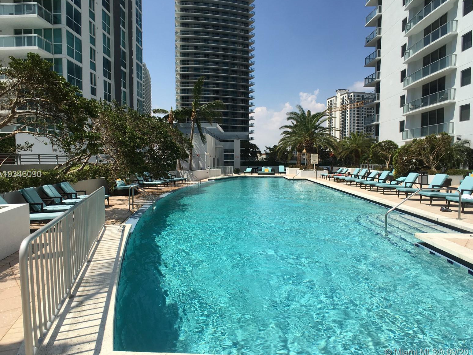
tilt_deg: -2.7
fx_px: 410
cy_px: 175
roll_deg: -0.4
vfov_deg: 46.8
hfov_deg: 60.0
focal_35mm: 30
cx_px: 240
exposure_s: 1/2024
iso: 25
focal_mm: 4.15
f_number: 2.2
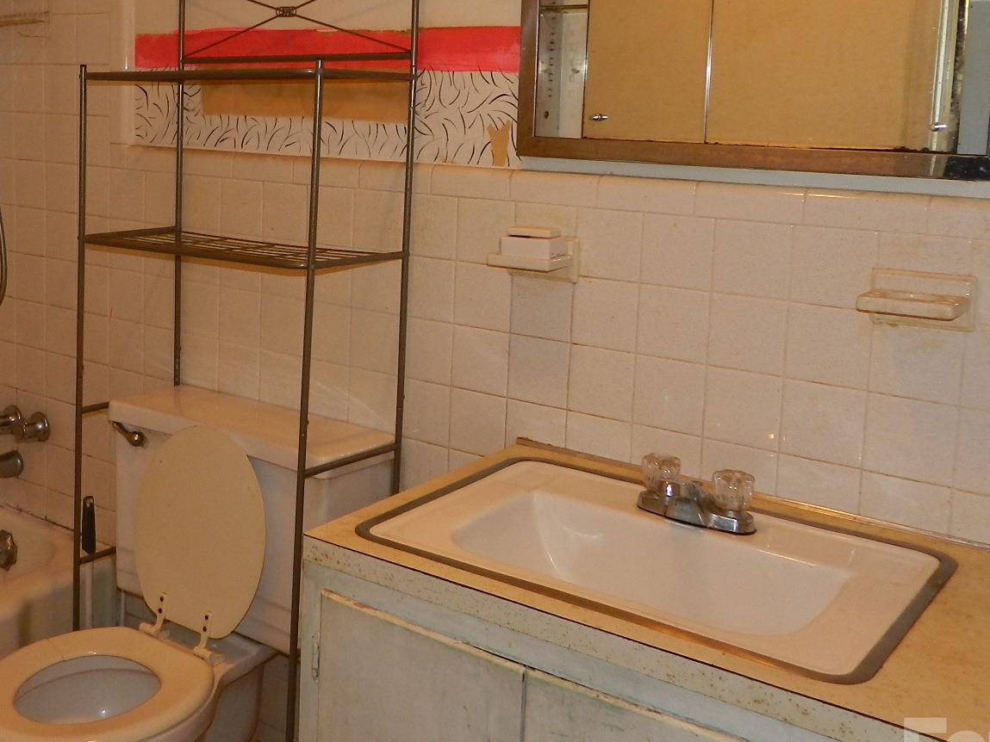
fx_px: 1173
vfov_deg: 34.7
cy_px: 226
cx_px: 296
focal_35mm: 41
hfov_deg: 44.8
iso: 200
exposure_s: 1/30
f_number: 3.4
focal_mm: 4
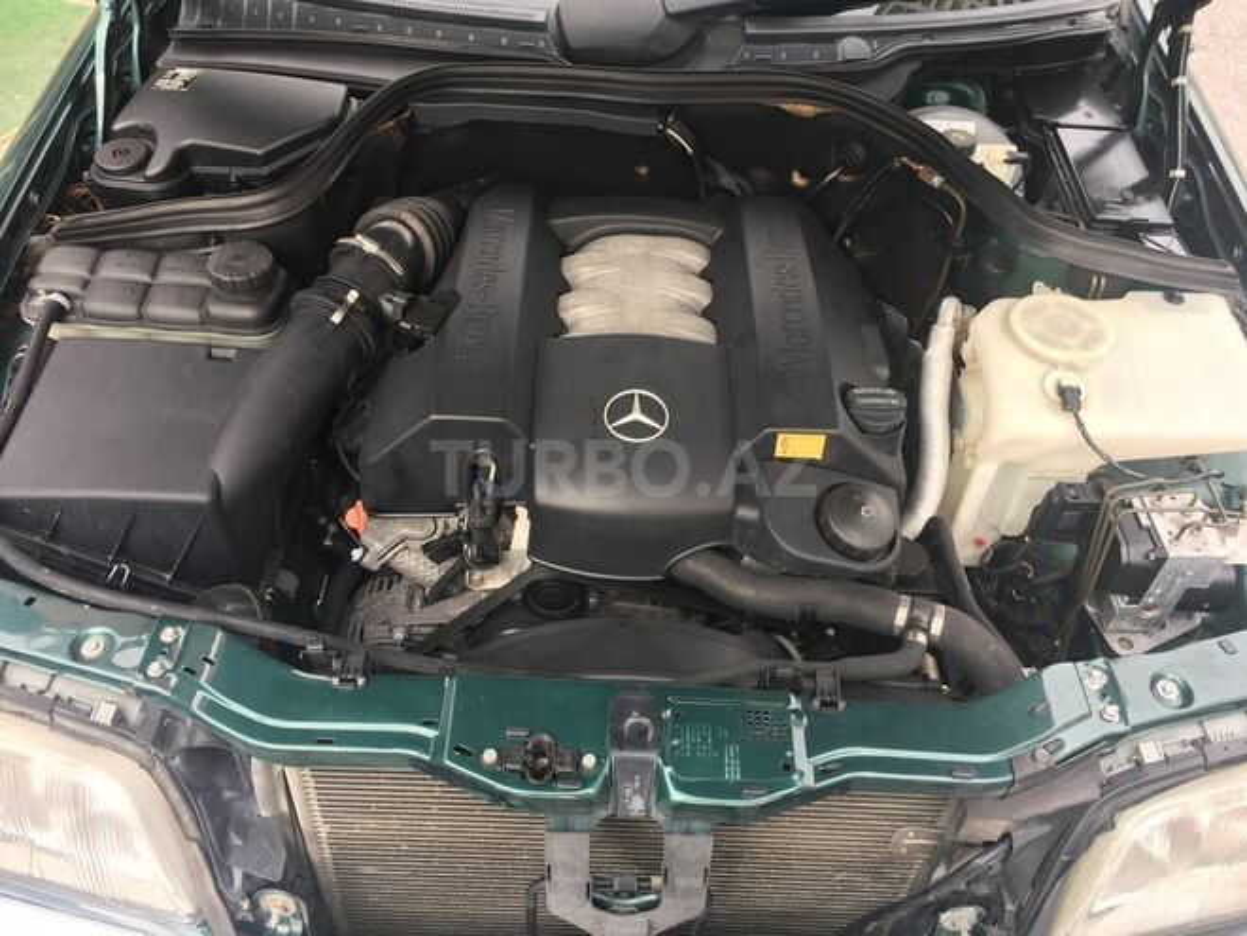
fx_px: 1045
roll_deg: -2.6
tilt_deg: -43.8
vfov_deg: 48.2
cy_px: 468
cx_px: 624
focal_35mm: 29
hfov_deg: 61.7
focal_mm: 4.15
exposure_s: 1/100
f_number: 2.2
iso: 25
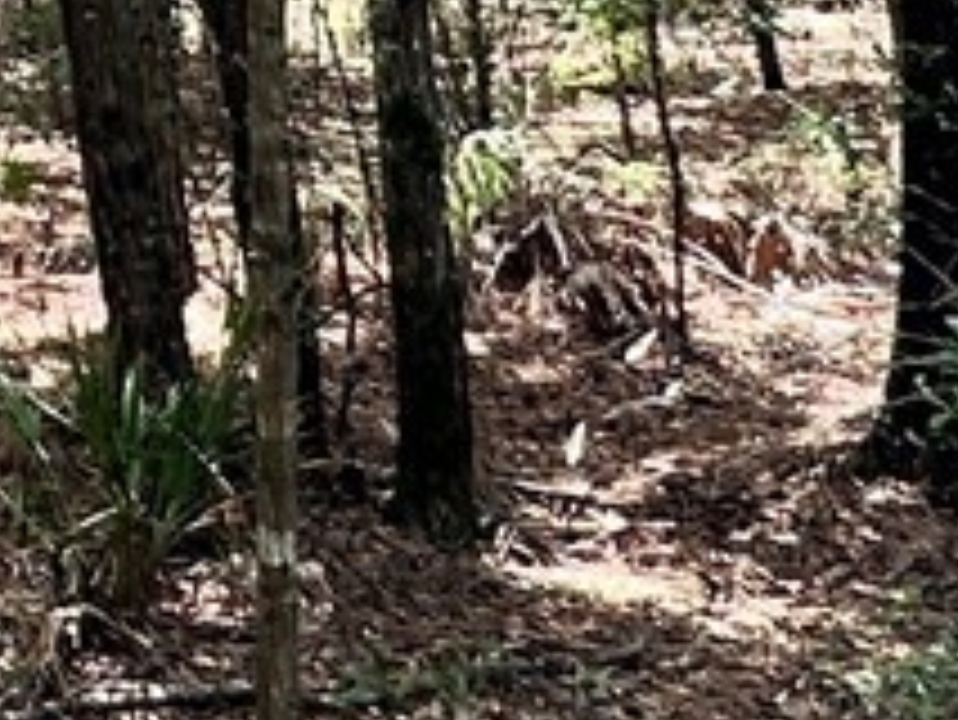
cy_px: -626
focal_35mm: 105
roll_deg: +2.2
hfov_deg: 16.5
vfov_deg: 12.7
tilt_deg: +8.7
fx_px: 2908
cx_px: -594
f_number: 2.2
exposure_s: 1/225
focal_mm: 2.22
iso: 40
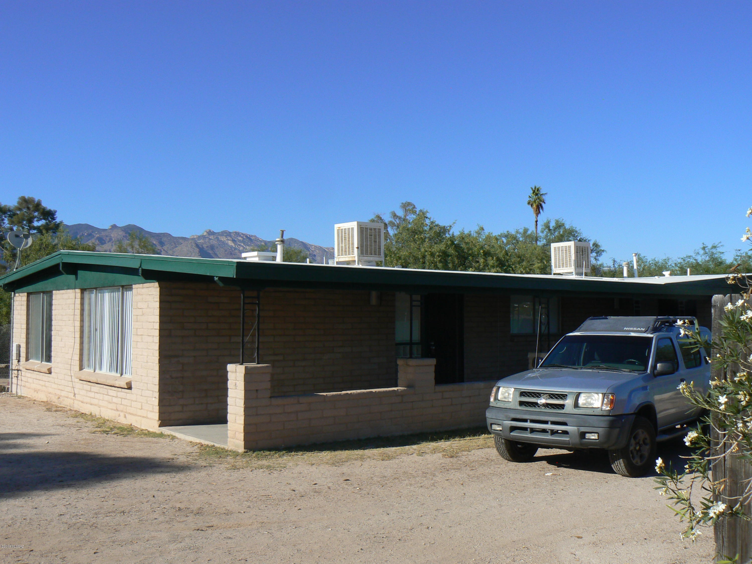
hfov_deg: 51.4
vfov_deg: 39.7
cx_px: 376
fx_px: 782
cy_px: 282
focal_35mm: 36
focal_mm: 6
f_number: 7.1
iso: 80
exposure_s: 1/500
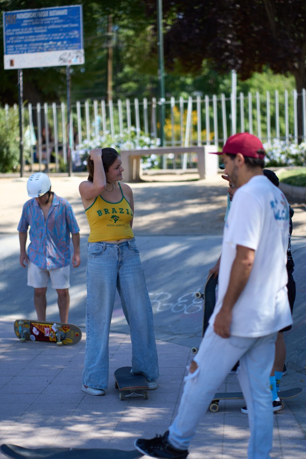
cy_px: 230
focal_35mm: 85
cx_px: 153
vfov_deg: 23.9
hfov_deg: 16.1
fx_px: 1084
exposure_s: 1/1250
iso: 100
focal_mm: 85
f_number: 2
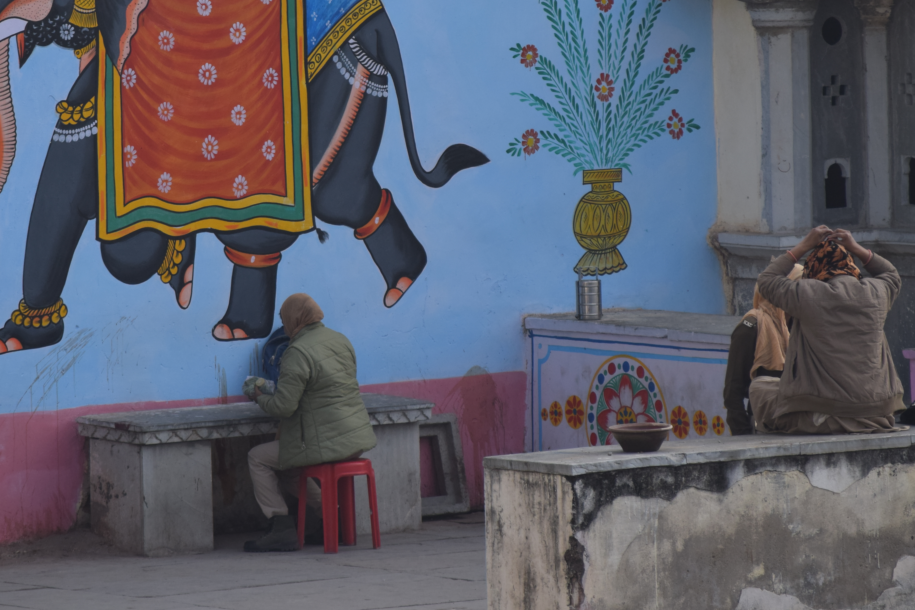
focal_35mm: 479
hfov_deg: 4.3
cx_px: 348
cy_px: 164
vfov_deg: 2.9
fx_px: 12173
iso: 400
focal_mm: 200
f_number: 6.3
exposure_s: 1/1600
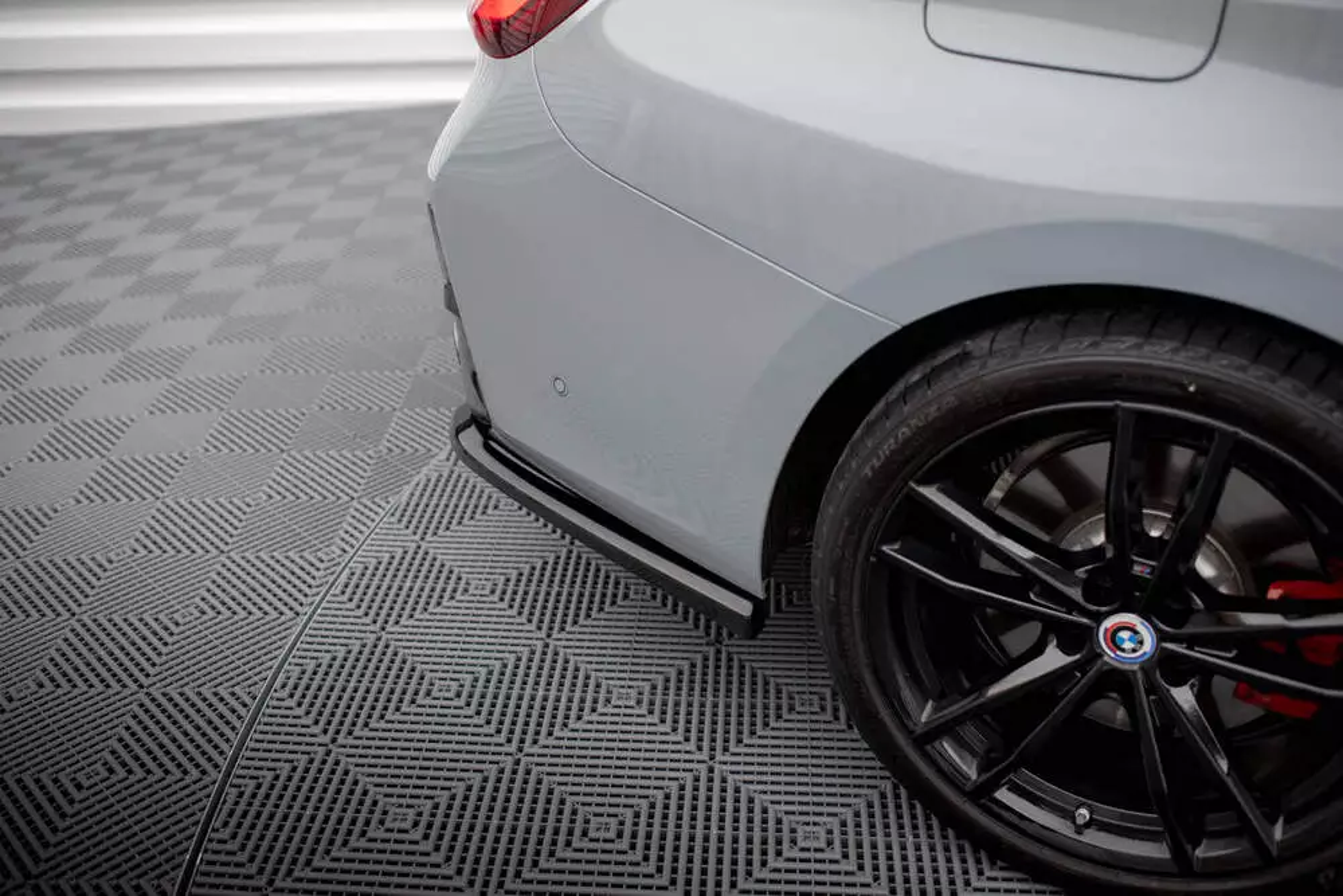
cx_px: 672
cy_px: 448
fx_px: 1306
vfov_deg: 37.9
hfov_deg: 54.4
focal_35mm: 35
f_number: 2.5
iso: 500
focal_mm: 35
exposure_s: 1/100
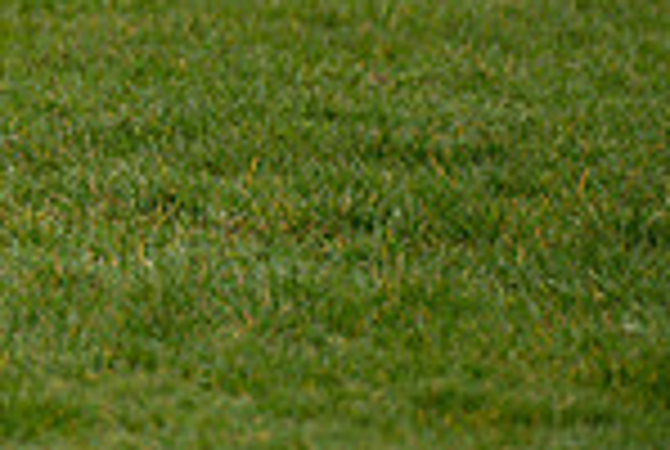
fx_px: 13035
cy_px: -412
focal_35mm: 699
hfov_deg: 2.9
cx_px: -603
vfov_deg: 2.0
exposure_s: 1/640
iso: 900
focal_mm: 180
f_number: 2.8
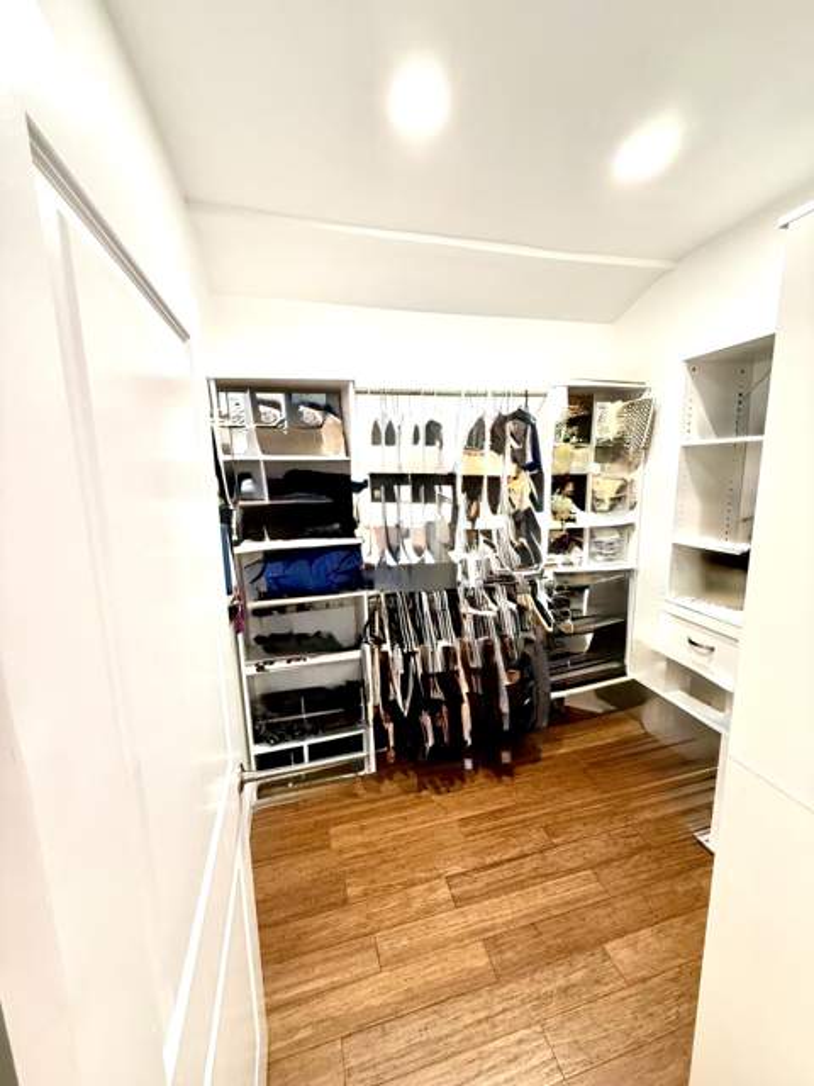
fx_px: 439
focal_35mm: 14
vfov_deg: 102.1
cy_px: 543
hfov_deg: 85.7
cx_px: 407
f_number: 2.2
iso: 200
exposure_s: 1/60
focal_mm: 2.22
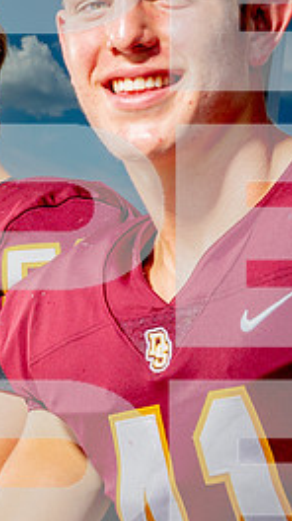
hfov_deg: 11.6
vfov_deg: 21.2
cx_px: -118
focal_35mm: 101
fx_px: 1394
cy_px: 237
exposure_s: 1/125
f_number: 11
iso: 100
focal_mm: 41
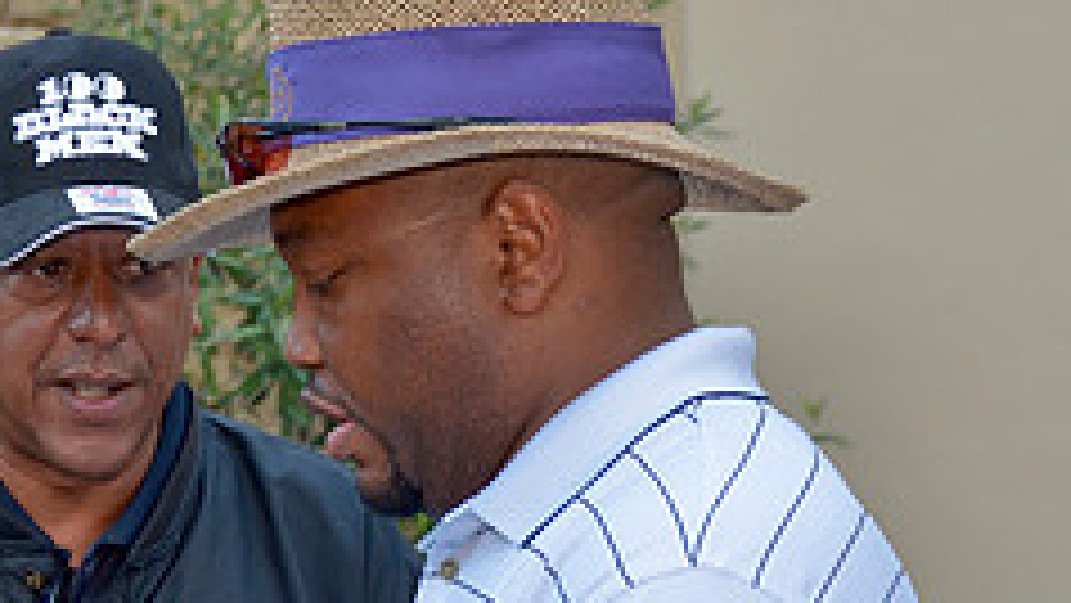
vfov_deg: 7.9
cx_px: -126
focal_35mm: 153
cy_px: 675
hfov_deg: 13.7
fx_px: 4346
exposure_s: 1/80
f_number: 4
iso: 140
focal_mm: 40
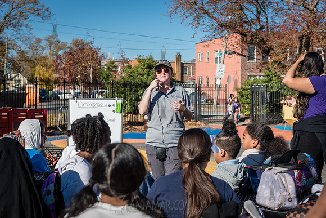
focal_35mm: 60
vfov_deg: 22.6
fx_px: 543
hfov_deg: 33.4
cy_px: 109
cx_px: 163
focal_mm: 60
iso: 100
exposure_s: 1/640
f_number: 5
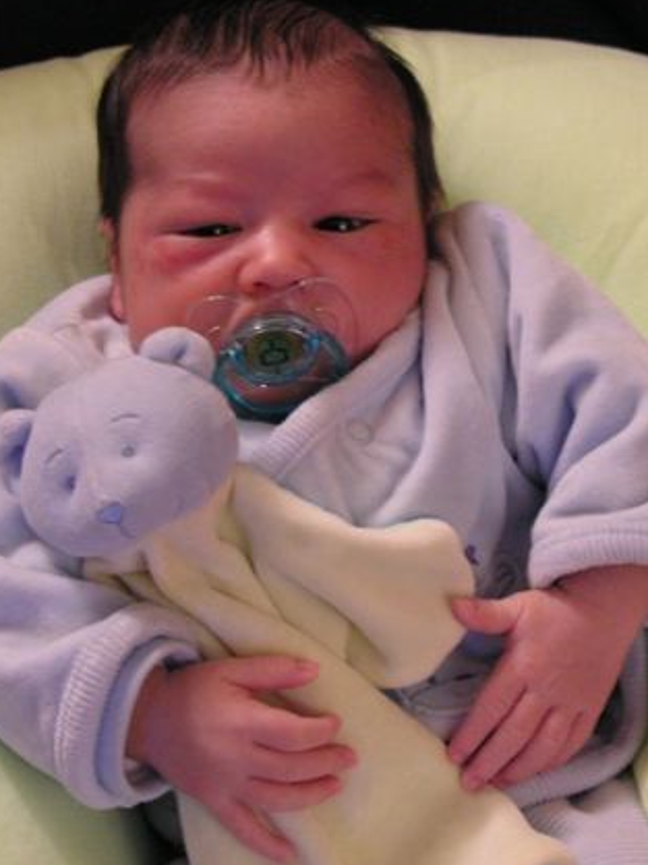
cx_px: 385
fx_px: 2449
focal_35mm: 98
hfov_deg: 15.1
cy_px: 408
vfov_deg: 20.0
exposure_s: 1/4.2
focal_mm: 16.4
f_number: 3.2
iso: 194
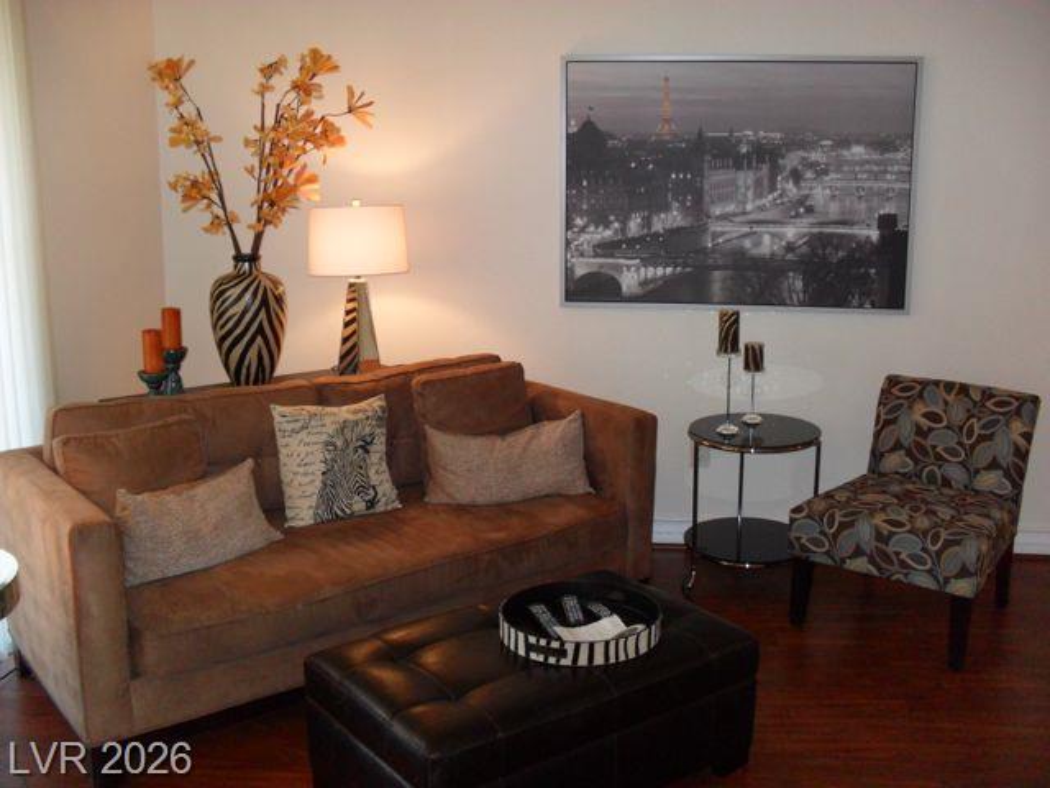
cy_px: 394
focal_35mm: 35
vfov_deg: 40.7
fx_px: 1062
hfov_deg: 52.6
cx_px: 525
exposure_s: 1/45
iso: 200
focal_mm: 6.3
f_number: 3
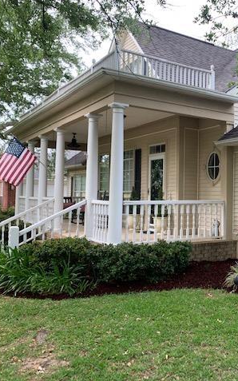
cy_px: 190
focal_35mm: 37
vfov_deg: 52.8
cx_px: 231
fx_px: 384
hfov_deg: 32.1
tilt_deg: +0.6
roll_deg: -0.7
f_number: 1.8
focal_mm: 4.25
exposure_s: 1/171
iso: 25
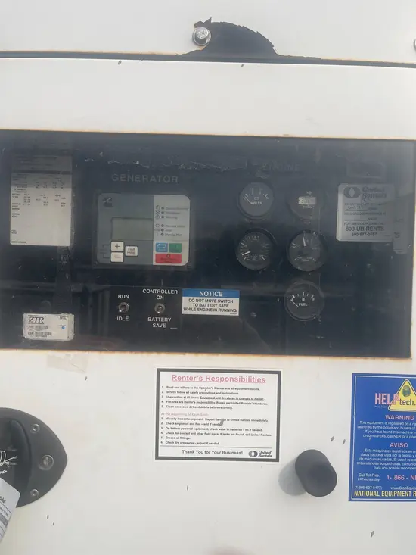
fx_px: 416
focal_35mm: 26
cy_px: 278
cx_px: 208
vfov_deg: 67.3
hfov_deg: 53.1
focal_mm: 5.1
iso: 50
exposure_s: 1/1832
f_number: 1.6
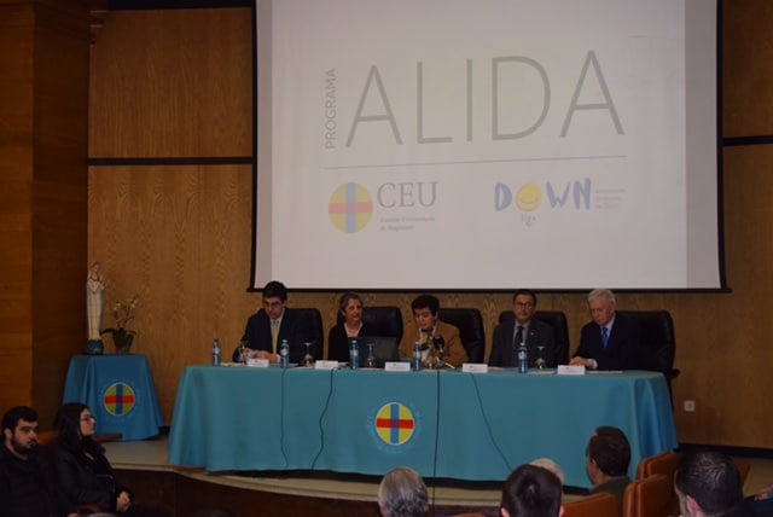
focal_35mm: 57
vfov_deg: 23.8
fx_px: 1225
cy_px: 258
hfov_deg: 35.0
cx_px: 386
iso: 800
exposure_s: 1/80
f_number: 4.8
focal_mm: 38
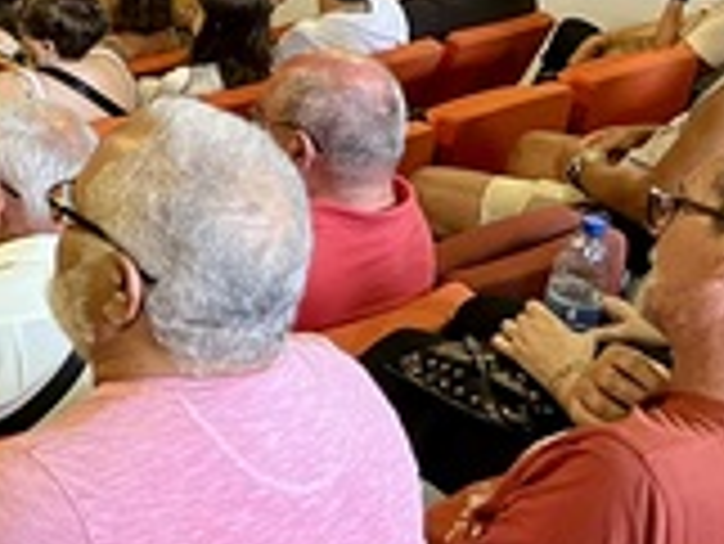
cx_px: -351
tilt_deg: -21.2
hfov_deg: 18.1
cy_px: -112
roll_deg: -3.9
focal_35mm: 97
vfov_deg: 14.8
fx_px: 2030
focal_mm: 5.1
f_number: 1.6
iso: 250
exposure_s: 1/50
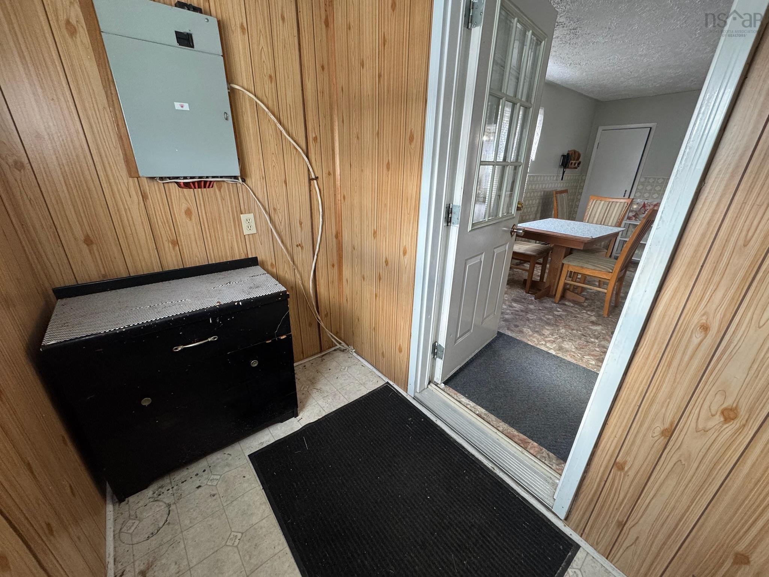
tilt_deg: -22.5
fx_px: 311
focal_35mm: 14
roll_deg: -1.8
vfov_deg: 85.7
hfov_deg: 102.1
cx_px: 384
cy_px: 288
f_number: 2.2
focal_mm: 2.22
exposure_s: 1/99
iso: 250
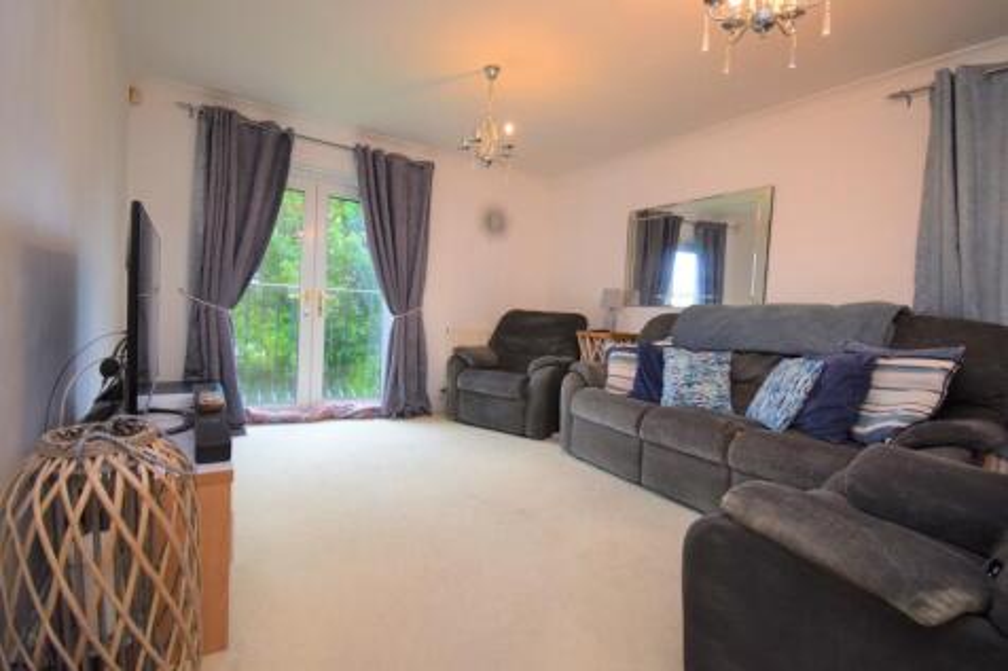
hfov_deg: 100.4
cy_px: 336
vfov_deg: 77.3
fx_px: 420
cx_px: 504
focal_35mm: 15
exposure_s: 1/60
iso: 800
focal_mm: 10
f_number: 4.5
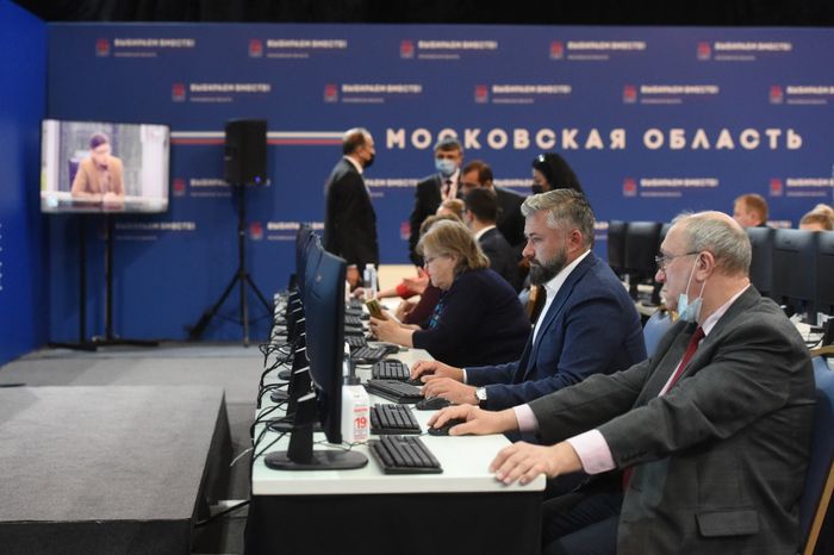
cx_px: 417
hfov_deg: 28.9
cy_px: 278
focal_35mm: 70
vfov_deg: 19.4
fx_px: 1621
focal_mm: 70
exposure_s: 1/640
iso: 12800
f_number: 4
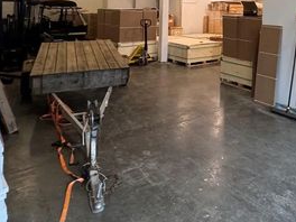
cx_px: 249
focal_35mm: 34
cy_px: 7
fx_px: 291
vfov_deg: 37.8
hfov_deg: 49.8
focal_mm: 2.22
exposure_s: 1/60
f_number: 2.2
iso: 200
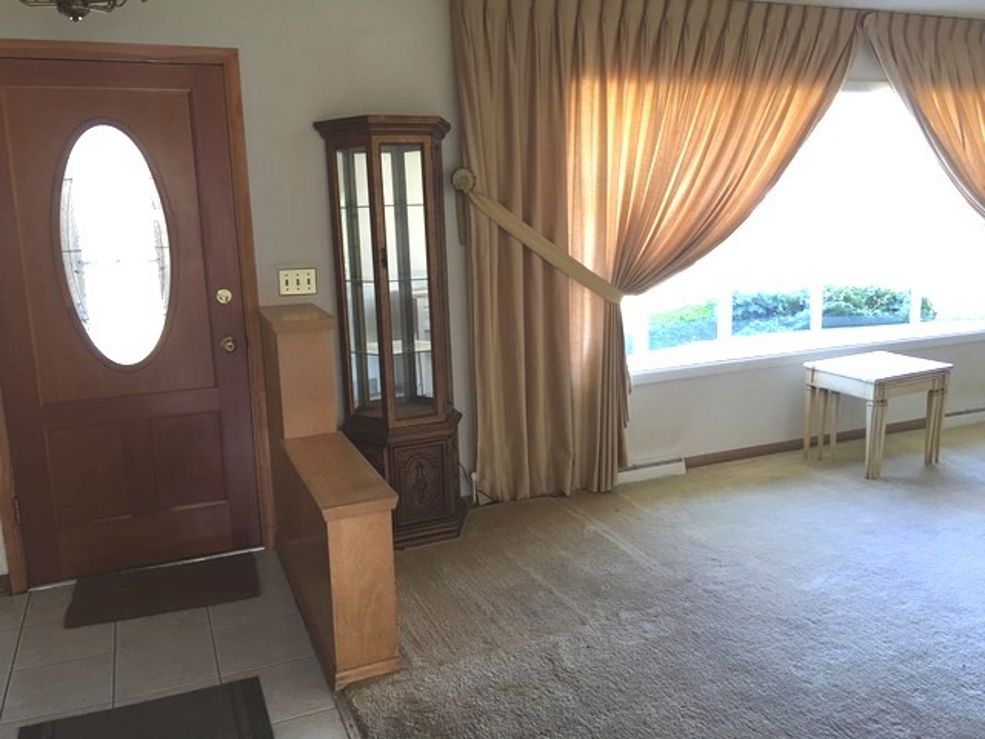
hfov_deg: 61.7
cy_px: 370
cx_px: 492
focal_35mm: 29
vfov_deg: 48.2
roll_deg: +1.1
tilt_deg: -10.6
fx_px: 825
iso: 40
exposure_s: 1/30
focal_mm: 4.15
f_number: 2.2
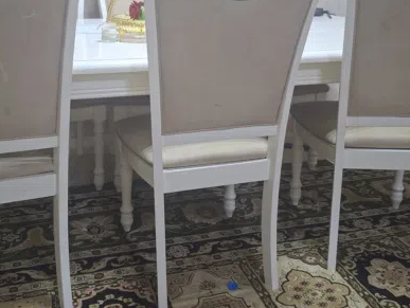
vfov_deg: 37.1
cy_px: 86
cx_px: 175
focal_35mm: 38
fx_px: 450
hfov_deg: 48.8
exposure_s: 1/60
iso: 250
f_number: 1.8
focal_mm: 5.54
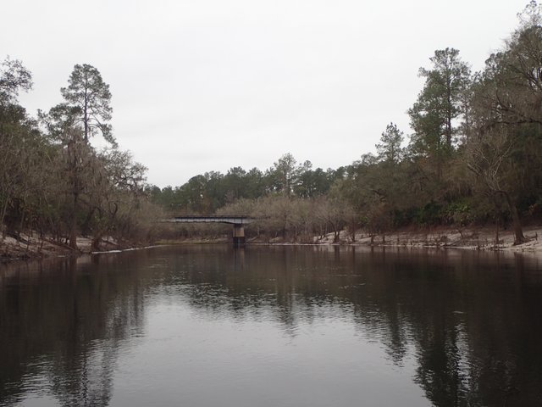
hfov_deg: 43.9
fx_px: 673
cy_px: 204
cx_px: 271
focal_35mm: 43
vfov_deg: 33.6
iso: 100
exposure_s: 1/400
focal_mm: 7.86
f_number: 2.9
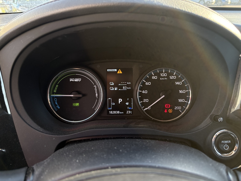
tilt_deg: -27.4
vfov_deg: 53.1
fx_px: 181
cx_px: 120
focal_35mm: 26
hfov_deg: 67.3
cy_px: 90
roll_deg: +1.2
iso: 100
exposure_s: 1/128
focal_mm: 5.96
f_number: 1.6
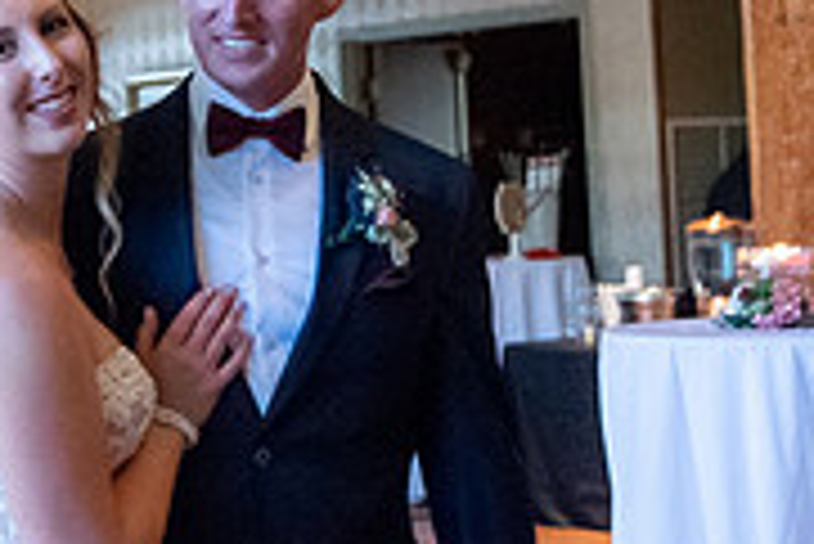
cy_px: 110
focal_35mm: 125
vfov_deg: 11.0
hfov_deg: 16.3
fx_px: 2829
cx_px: 175
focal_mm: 26
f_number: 2.8
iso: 5000
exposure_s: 1/500
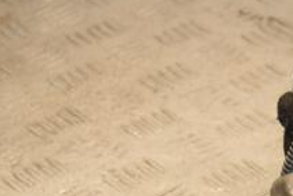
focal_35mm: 212
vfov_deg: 6.5
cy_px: 203
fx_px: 1728
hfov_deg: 9.5
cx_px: 369
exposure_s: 1/200
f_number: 5.6
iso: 800
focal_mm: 50
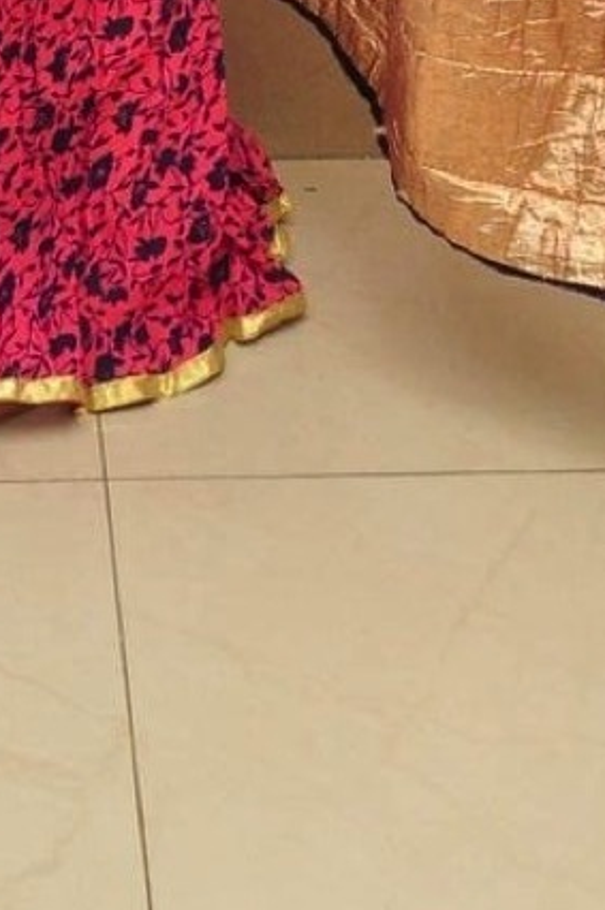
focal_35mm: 159
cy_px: -863
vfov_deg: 11.7
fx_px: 4021
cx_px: 158
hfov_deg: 8.6
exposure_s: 1/125
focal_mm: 25
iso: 1600
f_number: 7.1
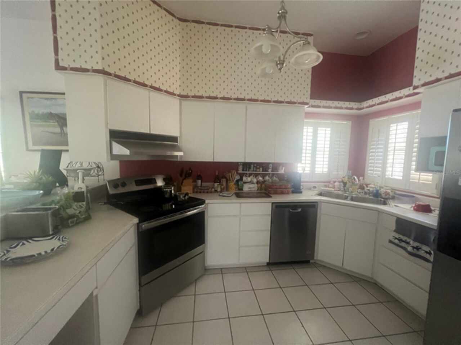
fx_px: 173
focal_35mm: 13
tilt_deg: -5.7
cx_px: 230
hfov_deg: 106.2
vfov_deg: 89.9
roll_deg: -1.4
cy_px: 172
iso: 500
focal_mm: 1.57
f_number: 1.8
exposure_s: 1/60
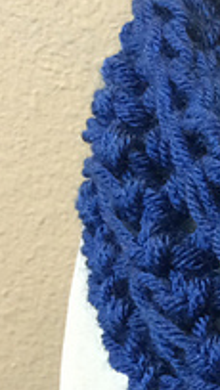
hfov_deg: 10.7
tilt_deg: -19.1
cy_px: 268
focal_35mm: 99
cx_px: 505
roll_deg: +1.1
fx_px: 1025
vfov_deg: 21.5
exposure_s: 1/30
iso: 200
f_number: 2.2
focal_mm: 4.15
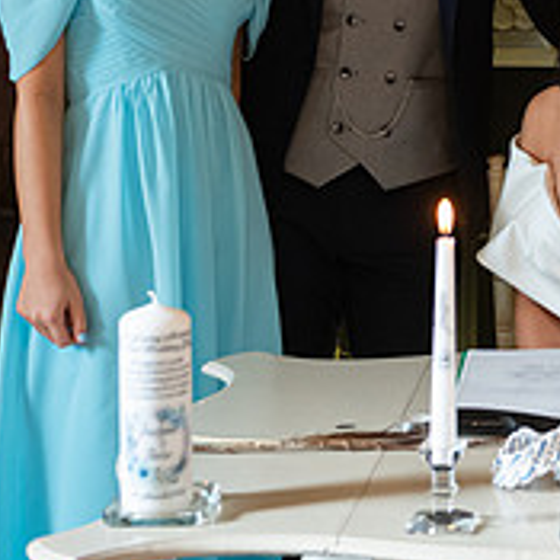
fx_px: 1958
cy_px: -2
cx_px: 650
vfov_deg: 16.0
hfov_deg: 15.7
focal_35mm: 107
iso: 1000
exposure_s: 1/160
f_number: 3.5
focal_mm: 38
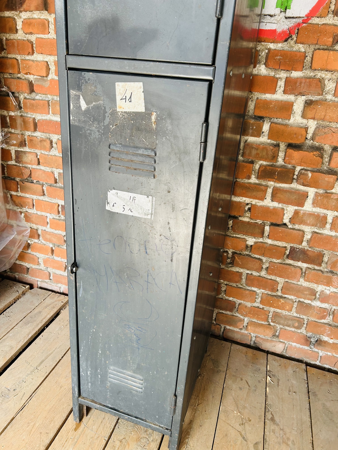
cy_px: 225
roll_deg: -4.5
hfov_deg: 53.1
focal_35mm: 26
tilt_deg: -20.5
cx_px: 169
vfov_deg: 67.3
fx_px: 338
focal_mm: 5.7
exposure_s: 1/121
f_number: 1.5
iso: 80
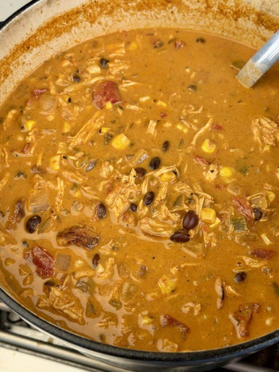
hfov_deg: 30.3
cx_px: 140
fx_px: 516
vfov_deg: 39.7
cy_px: 186
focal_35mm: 48
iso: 64
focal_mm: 6.76
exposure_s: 1/368
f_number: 1.78
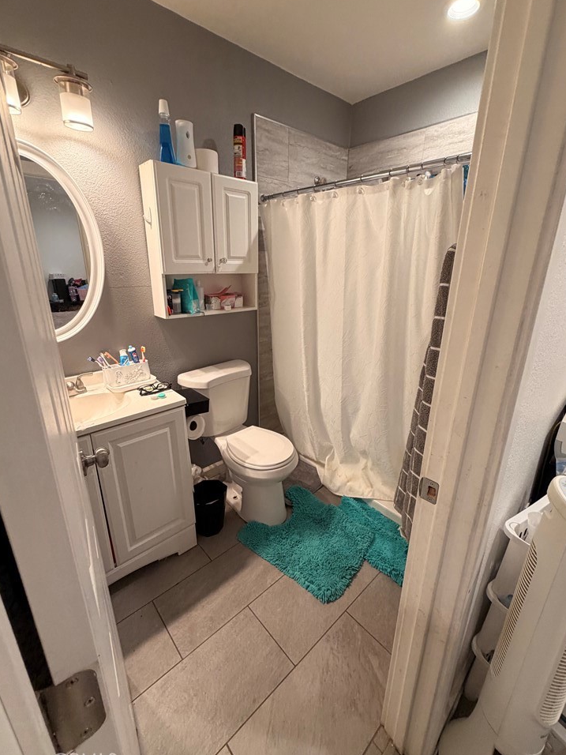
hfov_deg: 81.7
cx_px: 286
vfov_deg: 98.1
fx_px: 327
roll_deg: -1.8
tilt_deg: -15.0
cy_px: 367
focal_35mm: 15
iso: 250
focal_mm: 2.22
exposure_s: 1/60
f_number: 2.2
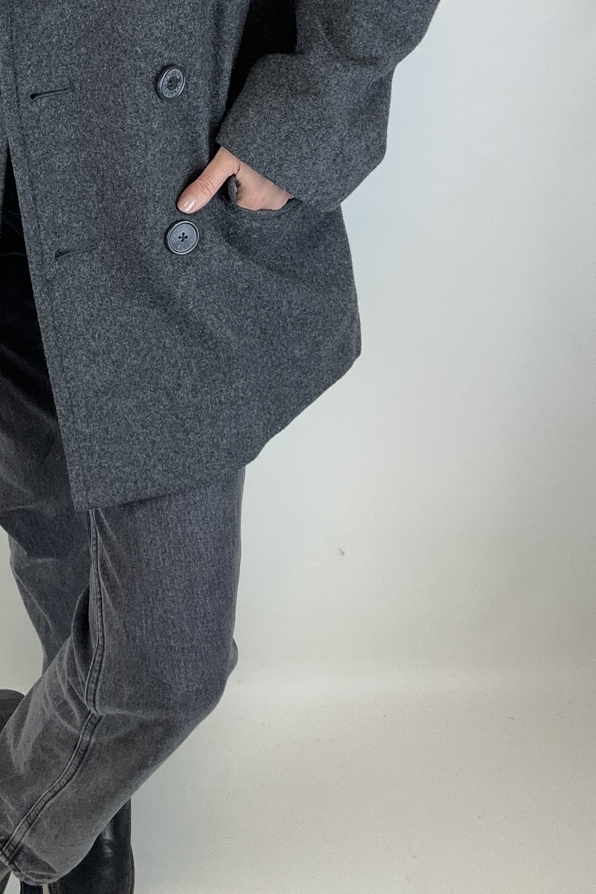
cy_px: 163
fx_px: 1068
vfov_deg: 43.1
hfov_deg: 30.0
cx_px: 75
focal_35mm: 43
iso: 25
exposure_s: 1/100
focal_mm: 2.69
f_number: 1.9
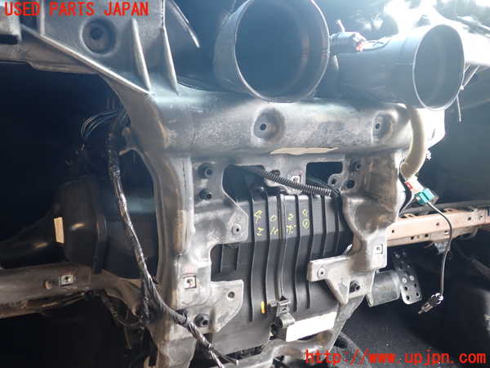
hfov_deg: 60.0
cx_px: 245
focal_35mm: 30
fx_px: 425
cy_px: 184
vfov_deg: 46.8
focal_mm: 5.4
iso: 200
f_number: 2.3
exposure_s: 1/50
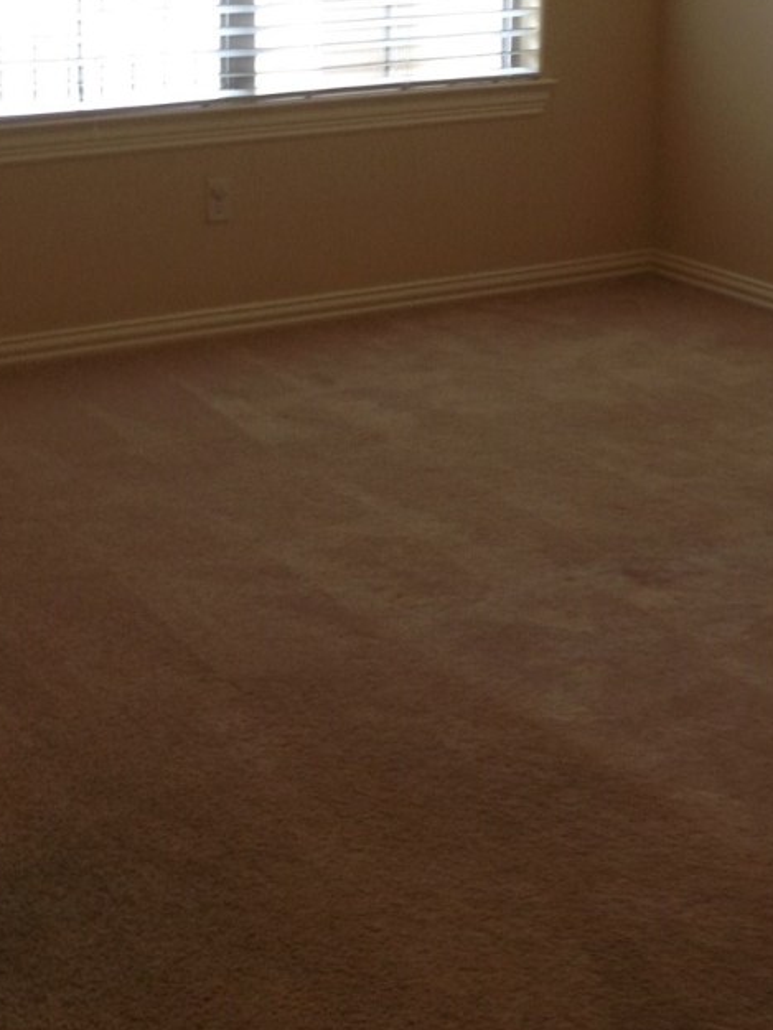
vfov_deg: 22.4
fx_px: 2560
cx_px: 529
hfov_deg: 17.1
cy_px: 203
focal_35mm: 86
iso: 50
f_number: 2.4
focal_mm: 4.28
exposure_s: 1/24
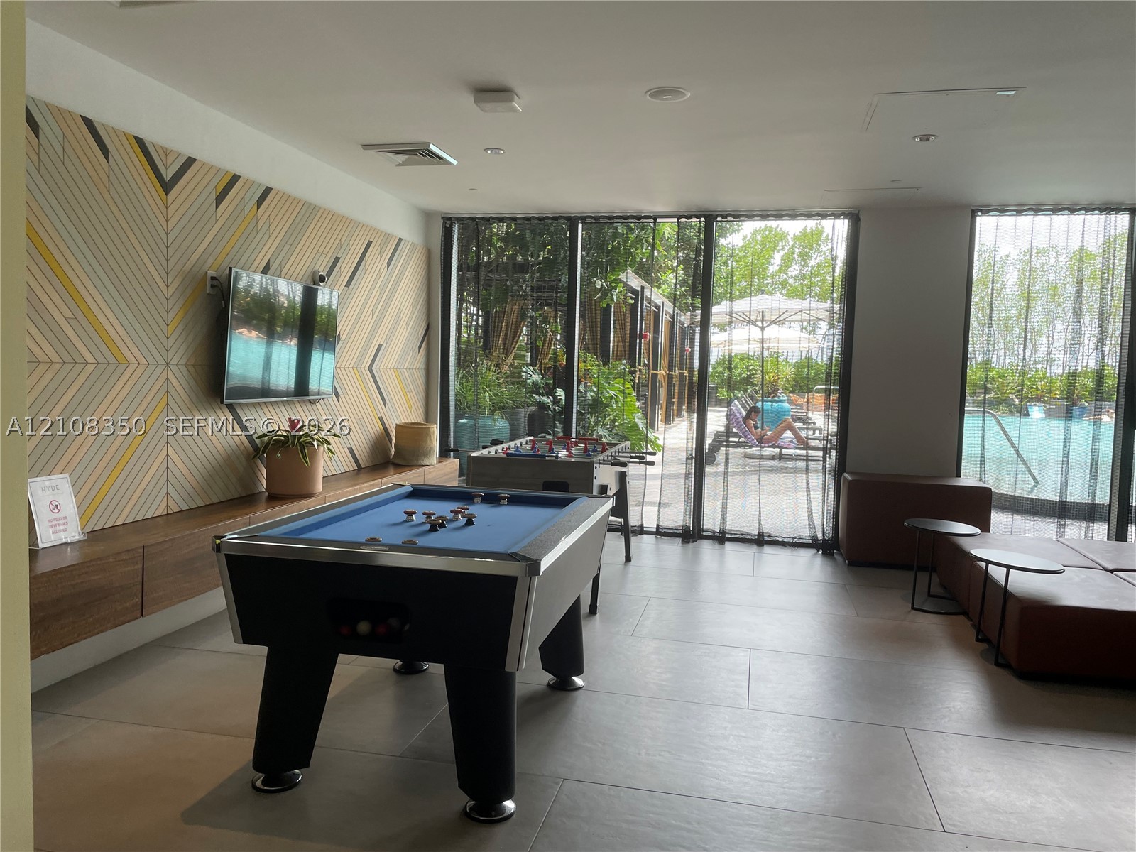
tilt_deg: -3.6
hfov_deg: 67.3
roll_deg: -2.6
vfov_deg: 53.1
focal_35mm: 26
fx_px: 853
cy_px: 426
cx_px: 568
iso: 64
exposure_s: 1/120
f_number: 1.6
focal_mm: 4.2
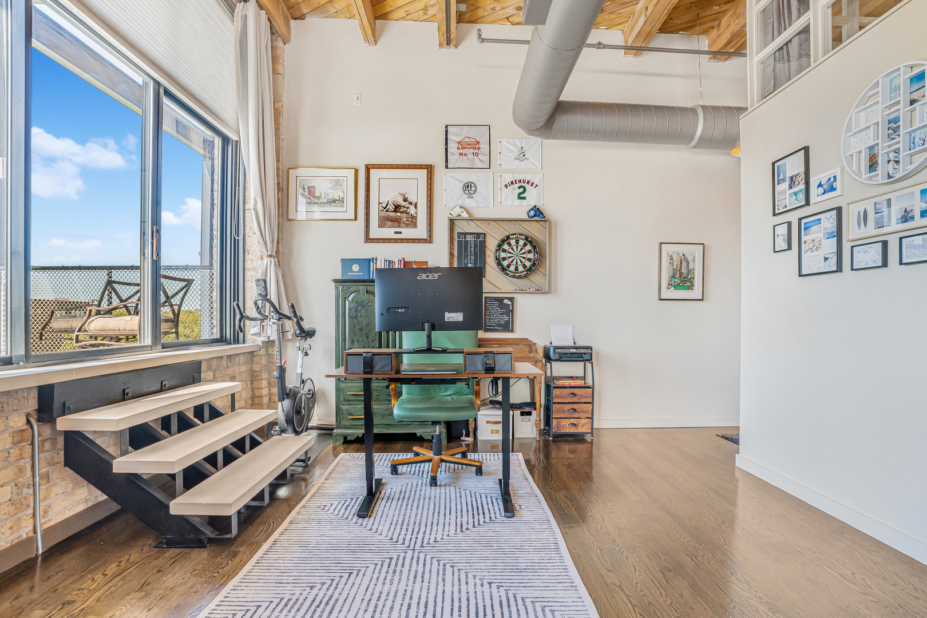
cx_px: 464
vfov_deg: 73.7
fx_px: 412
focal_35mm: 16
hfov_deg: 96.7
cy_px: 309
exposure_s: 1/50
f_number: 9
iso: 640
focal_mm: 16
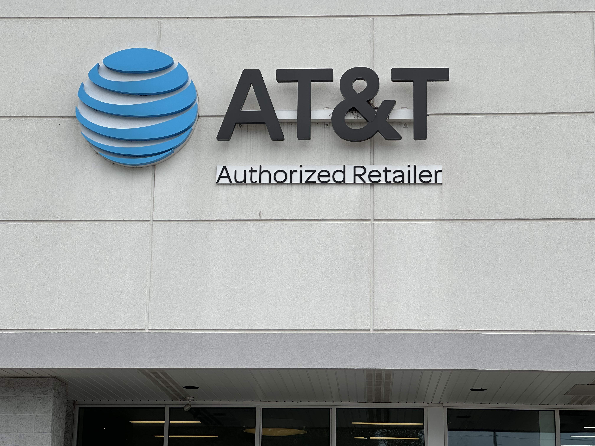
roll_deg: -0.8
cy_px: 223
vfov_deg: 19.1
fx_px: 1324
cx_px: 298
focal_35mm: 77
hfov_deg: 25.3
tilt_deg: +13.4
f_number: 2.8
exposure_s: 1/657
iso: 32
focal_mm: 9
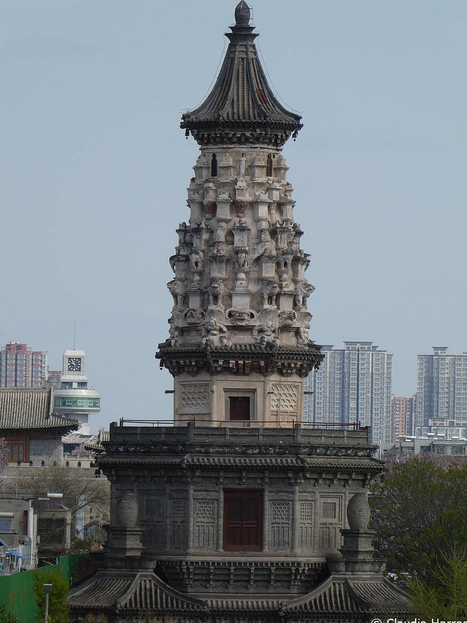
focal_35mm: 380
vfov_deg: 5.2
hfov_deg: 3.9
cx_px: 234
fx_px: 6838
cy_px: 317
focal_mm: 66.8
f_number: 6
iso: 80
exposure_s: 1/400
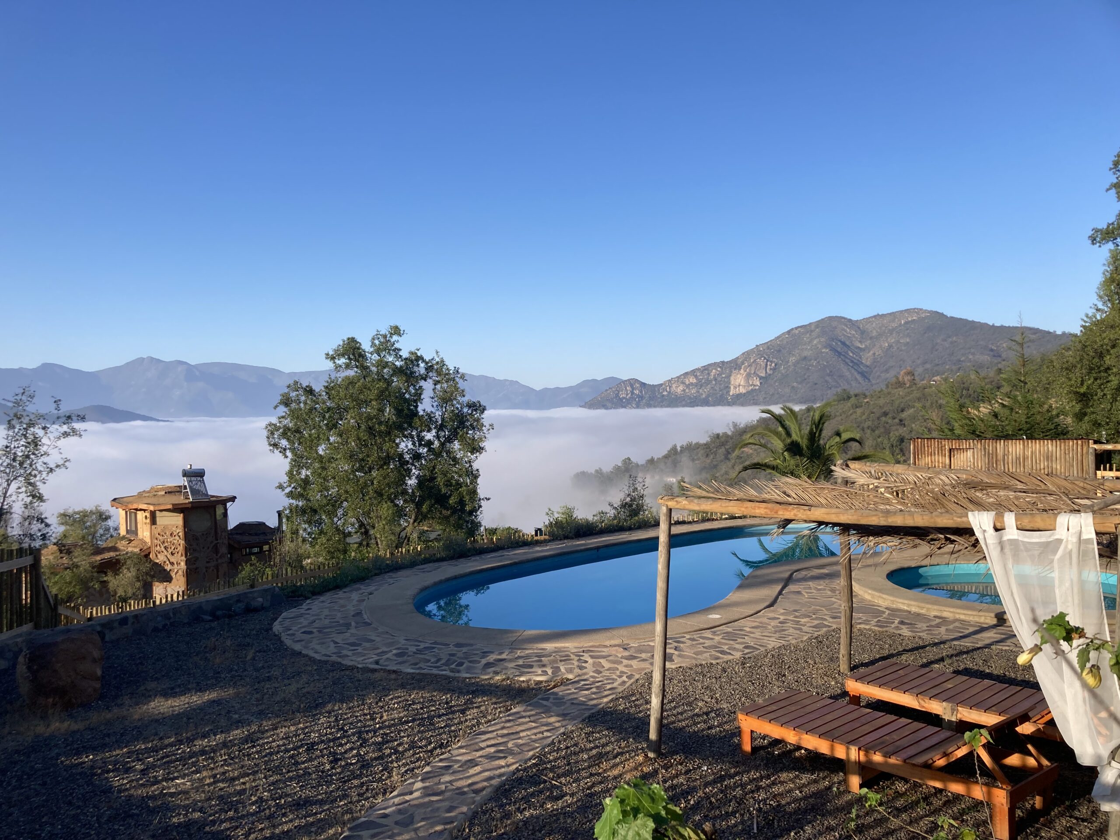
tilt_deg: +0.2
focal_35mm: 28
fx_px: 906
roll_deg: -0.1
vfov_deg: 49.7
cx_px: 560
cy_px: 420
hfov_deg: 63.4
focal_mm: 3.99
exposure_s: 1/1548
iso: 20
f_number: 1.8
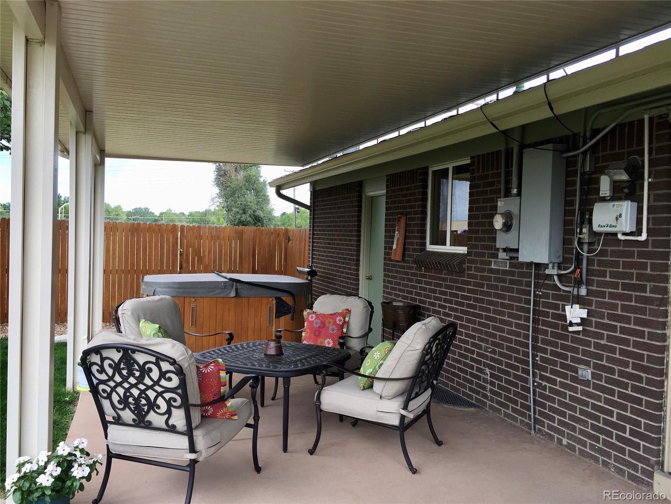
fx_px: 562
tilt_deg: -2.0
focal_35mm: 29
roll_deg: -2.1
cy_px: 252
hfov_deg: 61.7
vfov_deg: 48.2
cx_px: 336
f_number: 2.2
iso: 32
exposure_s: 1/146
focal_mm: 4.15
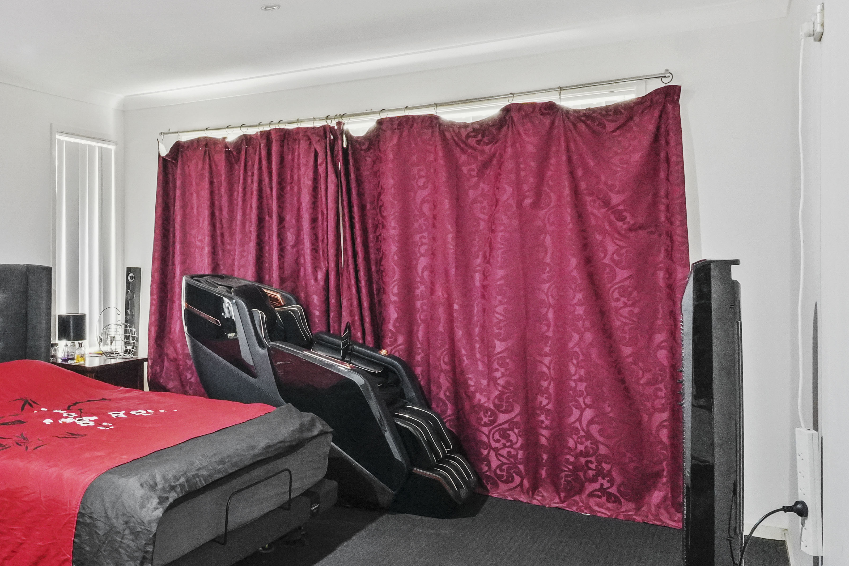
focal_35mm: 32
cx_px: 174
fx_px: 754
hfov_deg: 54.8
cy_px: 356
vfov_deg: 40.8
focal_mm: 11
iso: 6400
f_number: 9
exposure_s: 1/2.5
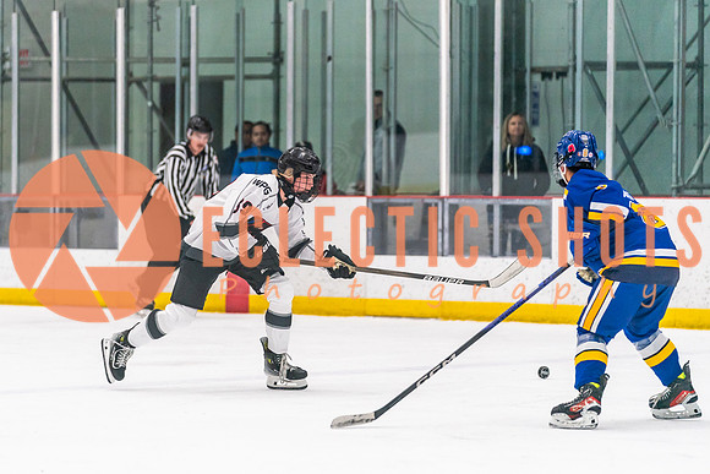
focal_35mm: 209
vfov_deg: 6.6
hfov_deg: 9.8
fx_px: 4120
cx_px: 261
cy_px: 203
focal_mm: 161
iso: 3200
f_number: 2.8
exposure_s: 1/1250
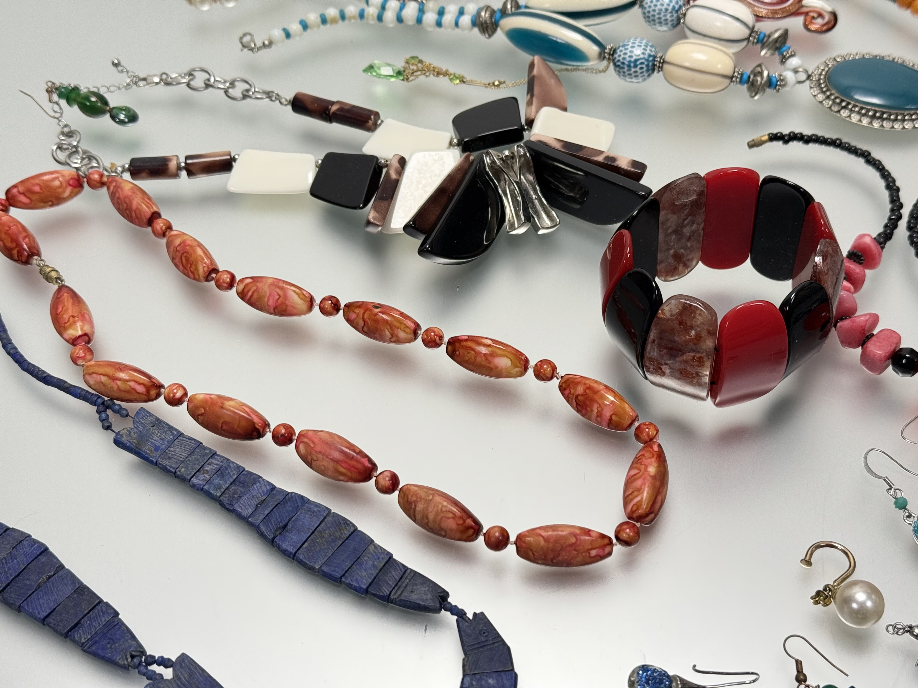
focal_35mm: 48
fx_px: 1273
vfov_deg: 30.3
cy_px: 344
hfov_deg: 39.7
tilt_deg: -48.8
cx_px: 459
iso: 100
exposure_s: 1/100
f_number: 1.78
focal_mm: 6.76
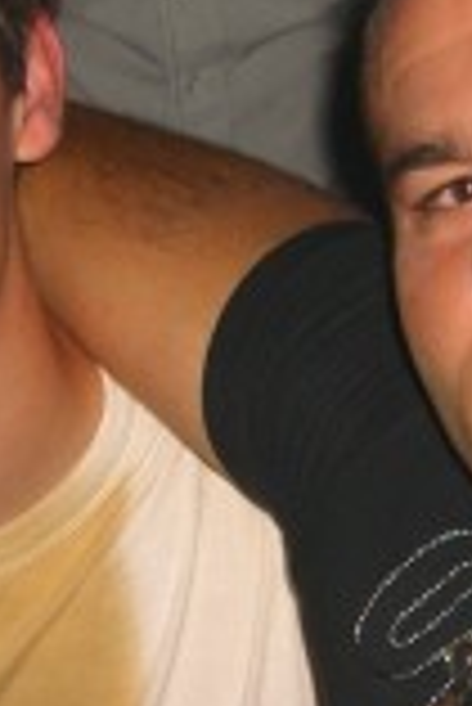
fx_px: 2963
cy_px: 481
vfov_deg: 13.6
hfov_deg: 9.1
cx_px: 283
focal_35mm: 151
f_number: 2.8
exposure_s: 1/60
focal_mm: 7.9
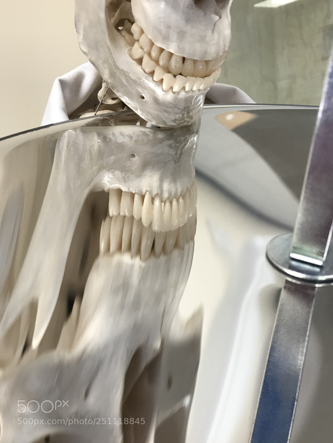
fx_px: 359
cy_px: 222
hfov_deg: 49.7
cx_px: 166
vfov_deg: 63.4
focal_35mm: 28
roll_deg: +8.3
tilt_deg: -15.9
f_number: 1.8
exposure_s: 1/33
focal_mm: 3.99
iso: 25
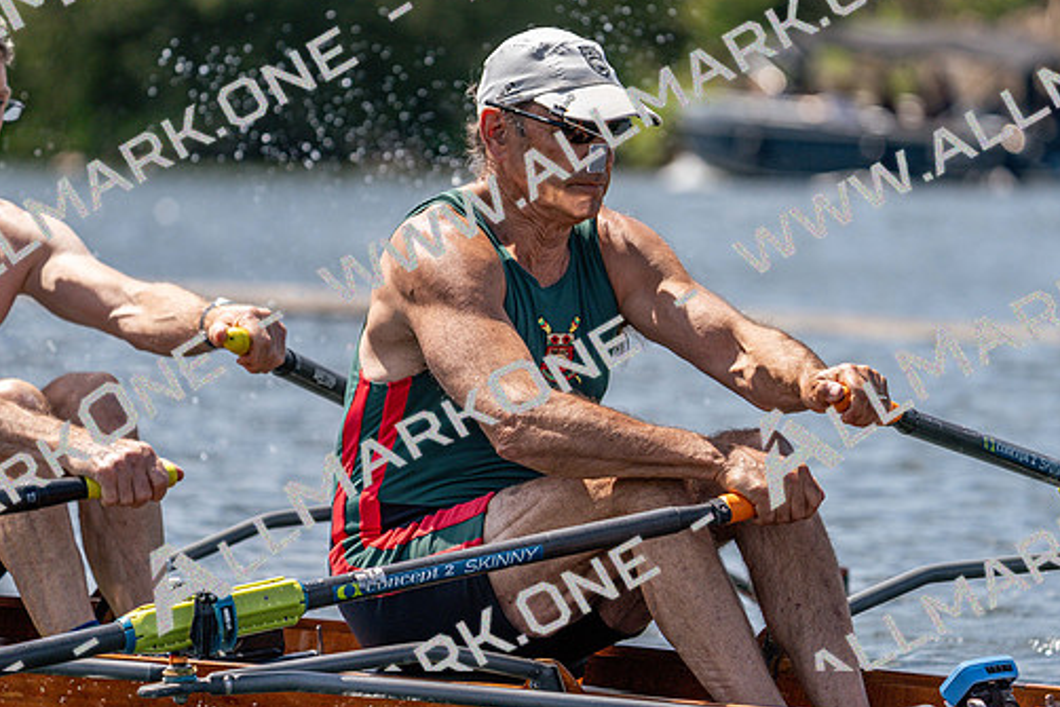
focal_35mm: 318
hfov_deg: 6.5
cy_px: 309
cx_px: 579
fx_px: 9365
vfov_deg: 4.3
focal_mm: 275
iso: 320
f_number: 5.6
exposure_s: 1/2000
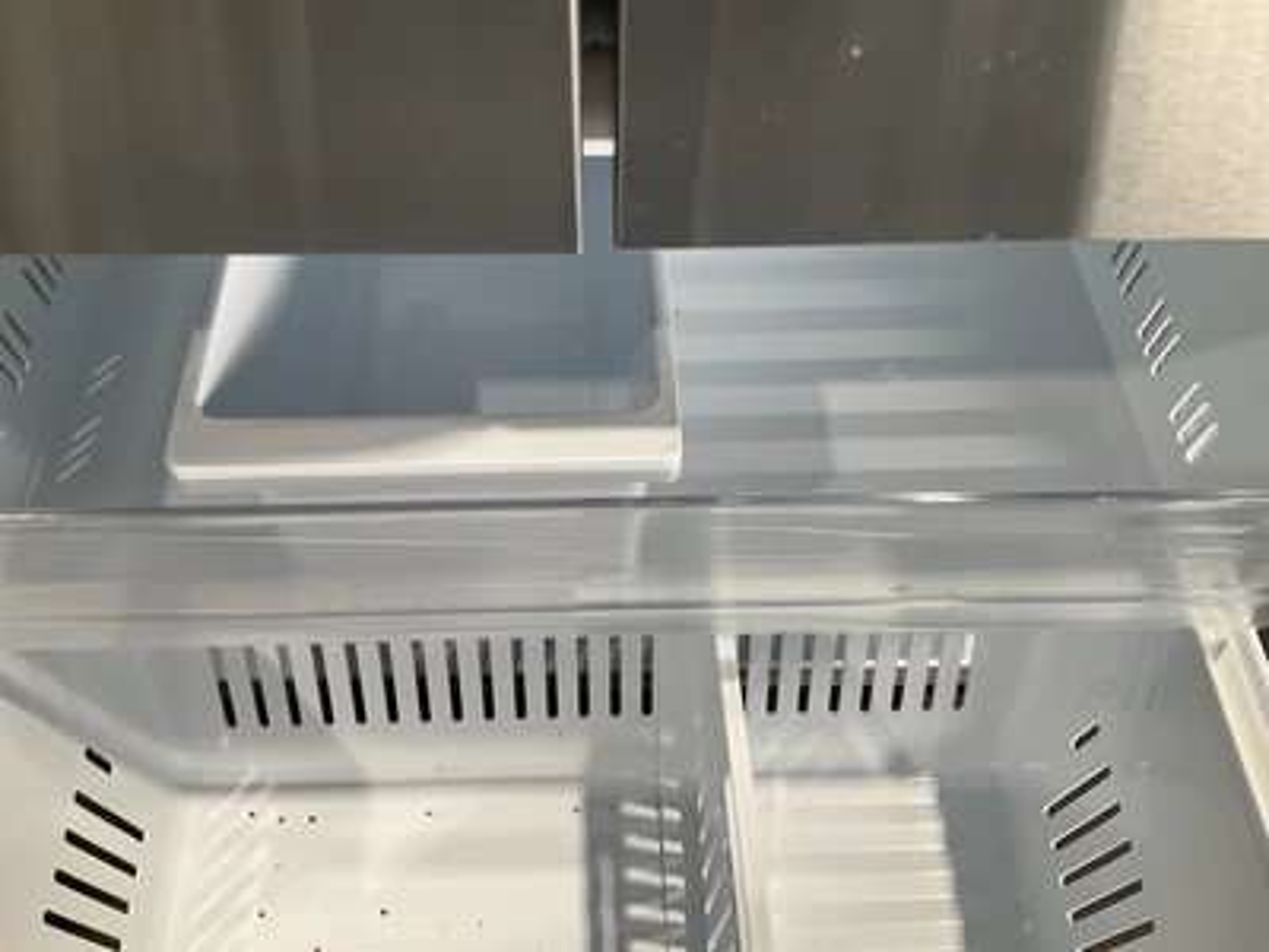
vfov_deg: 48.2
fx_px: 1063
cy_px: 476
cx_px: 634
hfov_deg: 61.7
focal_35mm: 29
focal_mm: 3
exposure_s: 1/122
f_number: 1.8
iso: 50
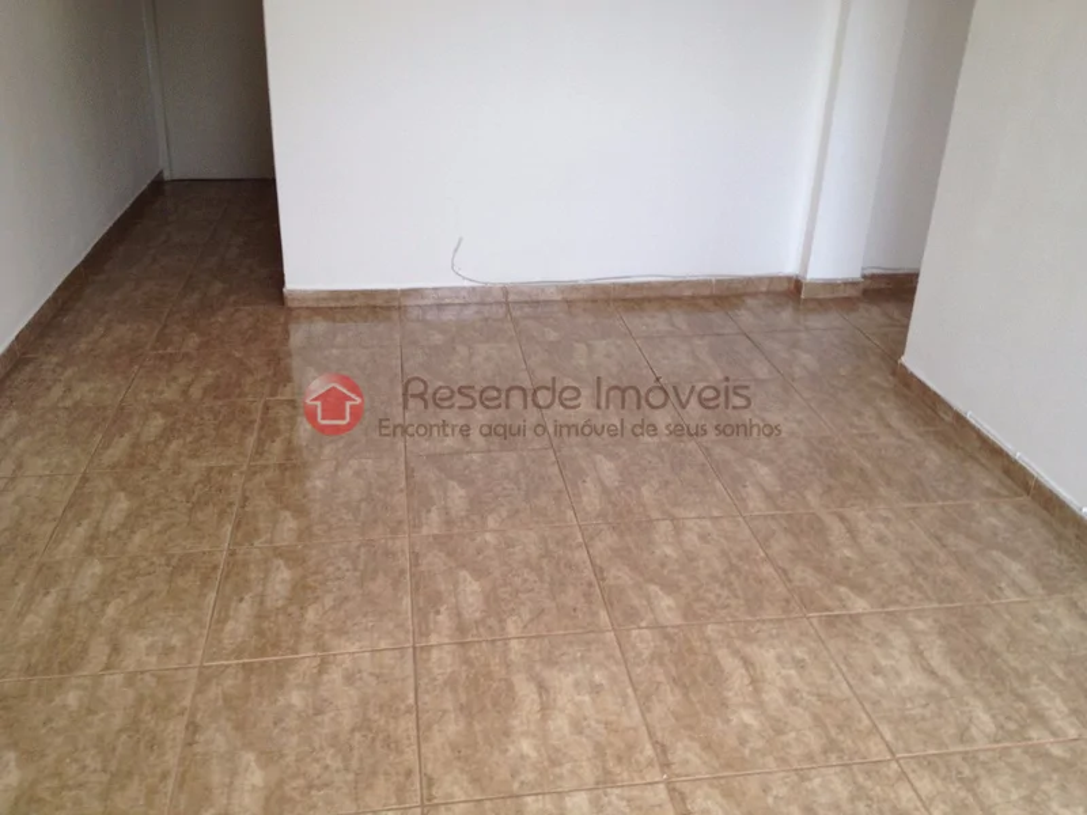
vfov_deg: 40.7
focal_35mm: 35
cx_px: 544
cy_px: 408
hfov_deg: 52.6
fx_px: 1099
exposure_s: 1/120
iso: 50
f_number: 2.4
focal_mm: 4.28
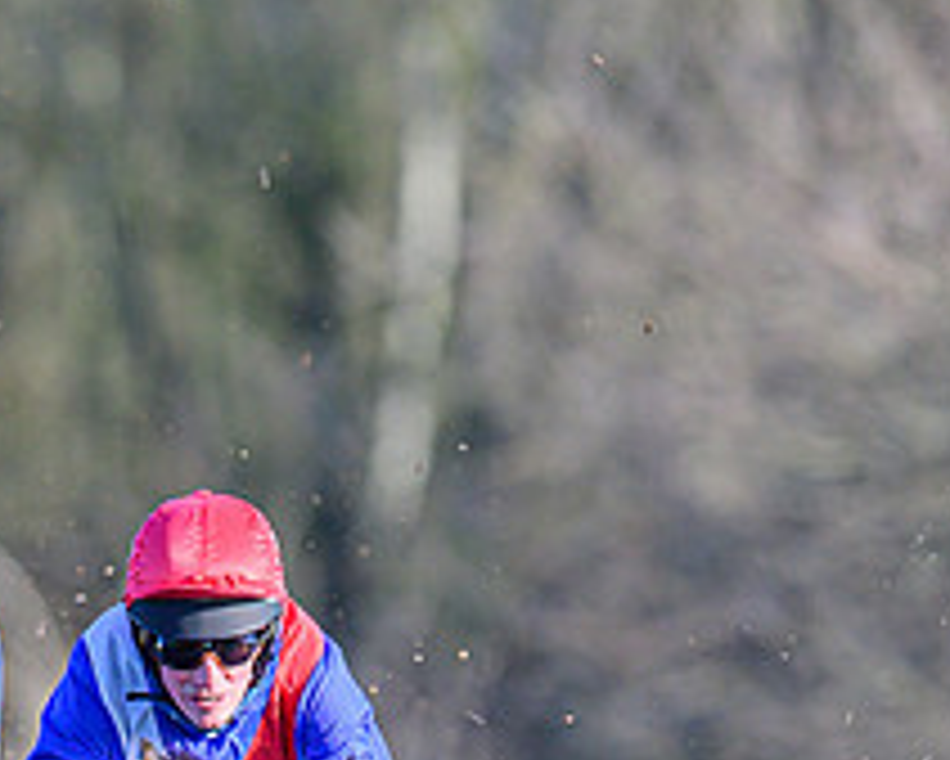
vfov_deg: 1.1
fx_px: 40309
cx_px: 162
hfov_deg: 1.4
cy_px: 983
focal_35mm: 1433
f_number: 5
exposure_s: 1/2000
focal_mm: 400
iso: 400
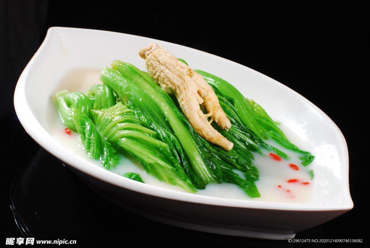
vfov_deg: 18.2
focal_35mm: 75
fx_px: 772
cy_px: 124
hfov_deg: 27.0
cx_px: 185
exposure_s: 1/125
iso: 100
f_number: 11
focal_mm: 50
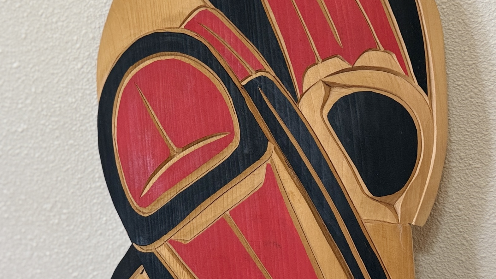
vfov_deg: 42.9
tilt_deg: -8.7
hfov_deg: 69.8
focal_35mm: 27
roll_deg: +2.4
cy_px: 146
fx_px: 355
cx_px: 240
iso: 160
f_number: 1.78
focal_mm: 6.76
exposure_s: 1/60
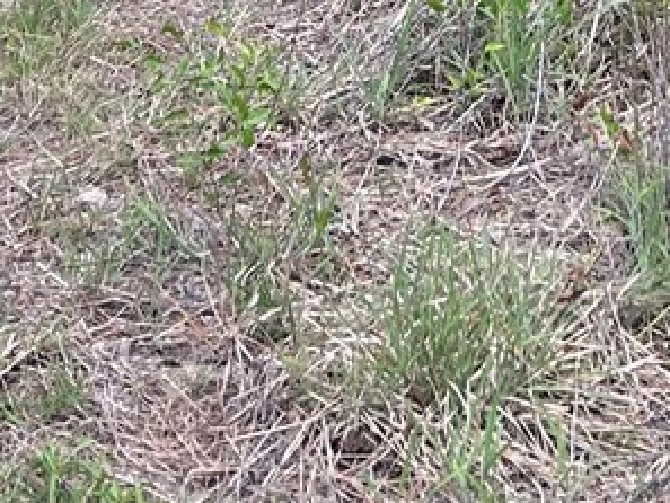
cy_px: -801
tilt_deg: -2.6
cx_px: 332
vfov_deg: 9.2
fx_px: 2711
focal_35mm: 140
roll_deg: +2.4
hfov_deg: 14.1
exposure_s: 1/621
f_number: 1.5
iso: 50
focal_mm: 5.7
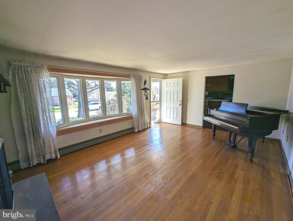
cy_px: 110
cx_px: 146
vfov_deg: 90.1
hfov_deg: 106.1
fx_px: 110
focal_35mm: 13
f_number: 2.2
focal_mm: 1.95
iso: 48
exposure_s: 1/98.2
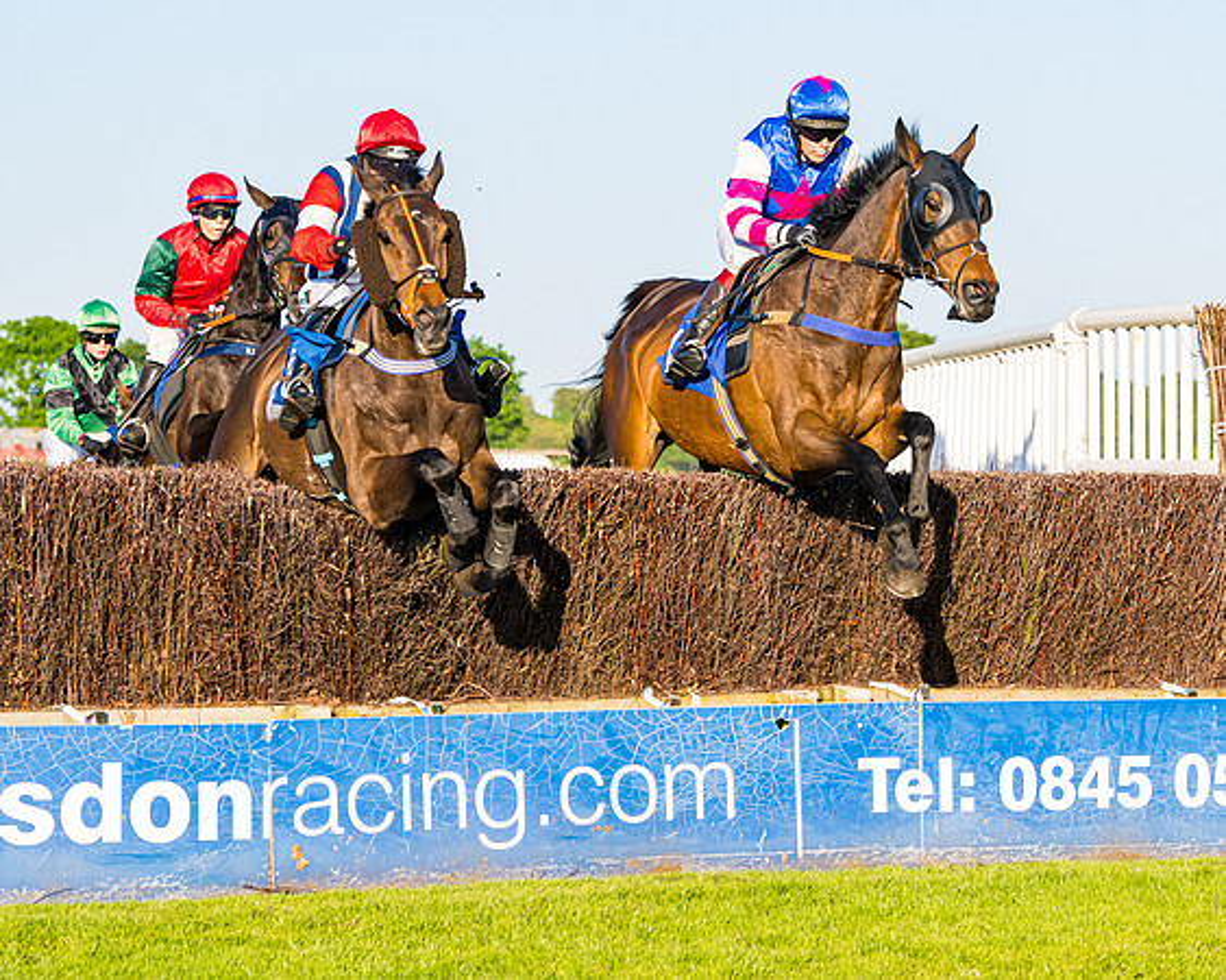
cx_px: 916
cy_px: 455
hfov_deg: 12.8
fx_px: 5454
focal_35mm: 150
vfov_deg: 10.3
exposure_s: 1/2500
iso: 400
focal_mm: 70
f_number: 4
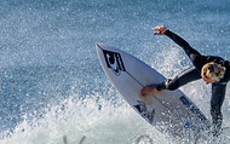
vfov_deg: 0.6
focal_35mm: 2336
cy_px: 143
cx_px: 188
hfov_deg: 0.9
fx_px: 14651
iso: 180
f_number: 5.6
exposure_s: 1/2000
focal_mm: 500
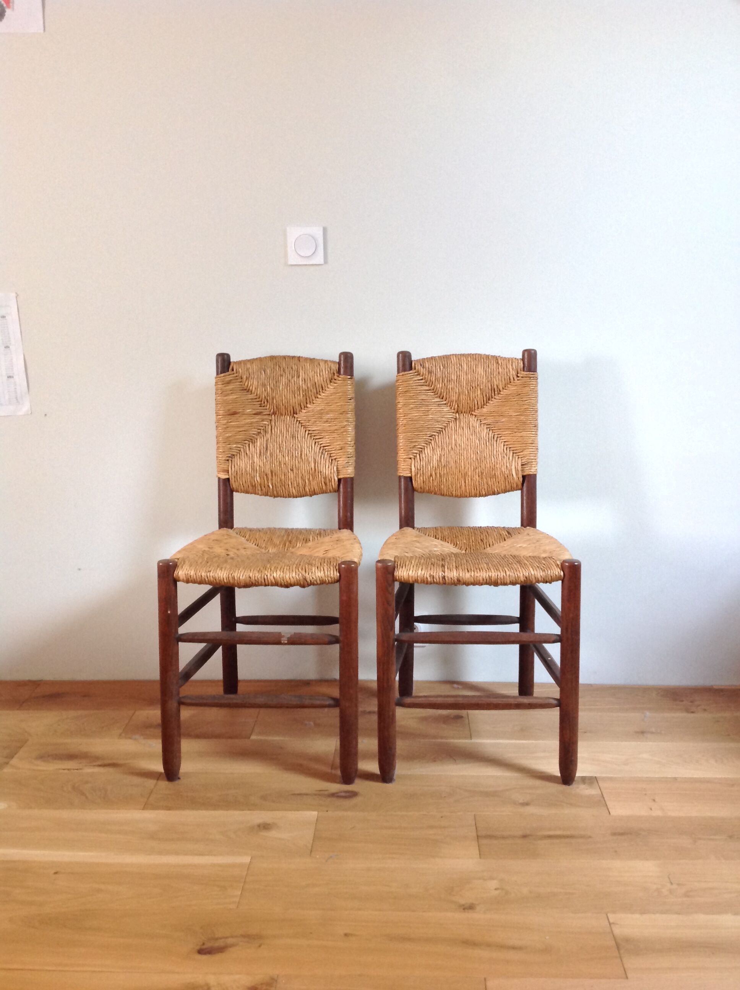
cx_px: 370
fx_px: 1000
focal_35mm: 35
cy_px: 495
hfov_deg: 40.6
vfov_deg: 52.7
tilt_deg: -10.2
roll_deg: +0.7
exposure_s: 1/15
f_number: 2.4
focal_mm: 4.28
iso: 160
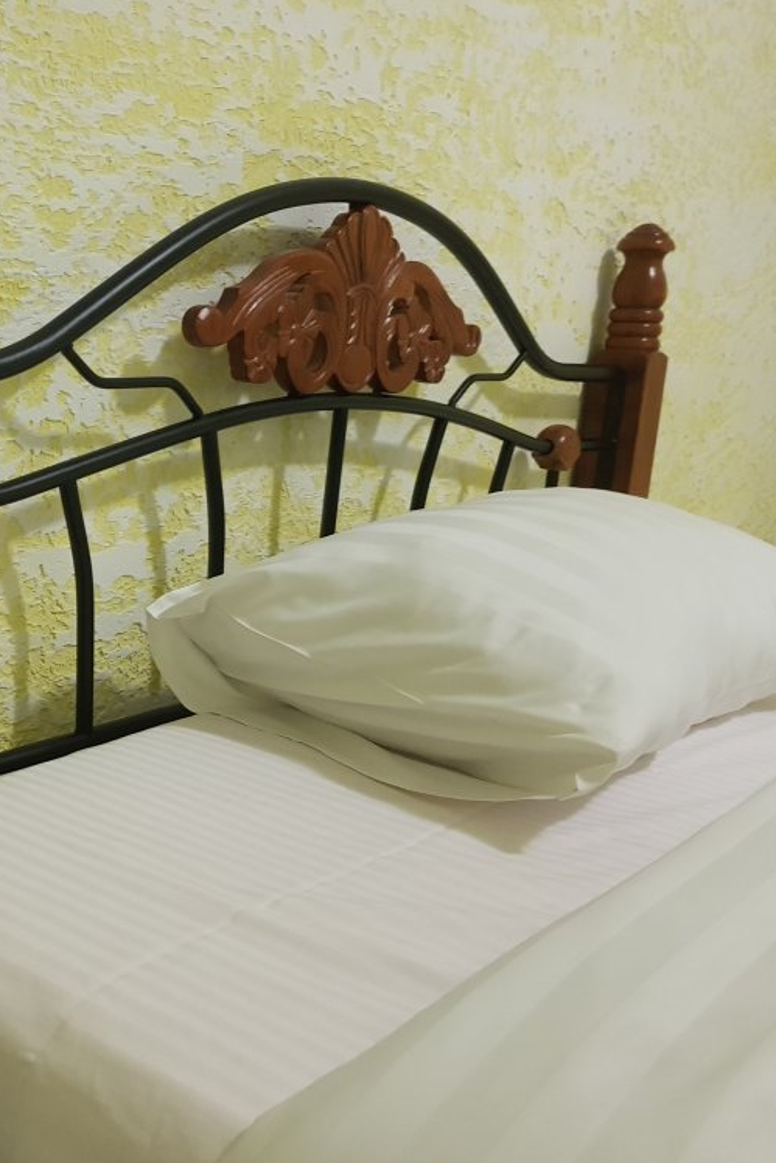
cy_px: 589
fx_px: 1196
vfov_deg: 51.9
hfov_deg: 33.0
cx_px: 3
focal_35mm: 37
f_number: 1.7
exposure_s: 1/10
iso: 200
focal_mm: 4.2
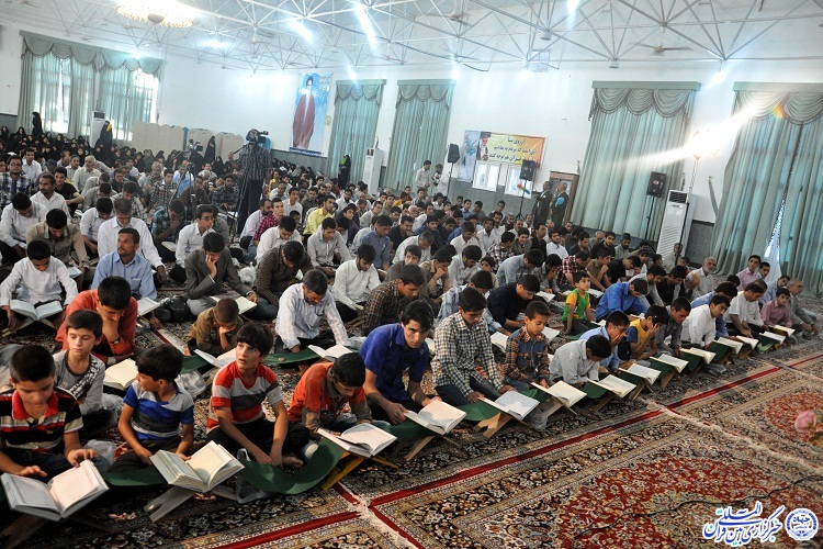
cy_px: 274
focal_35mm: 27
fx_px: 617
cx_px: 412
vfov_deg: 47.9
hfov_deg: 67.4
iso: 1600
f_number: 3.5
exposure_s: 1/60
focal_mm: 18
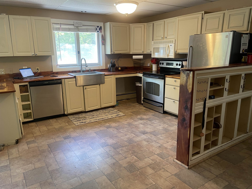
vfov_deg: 53.1
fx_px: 189
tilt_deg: -13.6
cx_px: 126
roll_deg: -1.5
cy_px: 94
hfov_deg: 67.3
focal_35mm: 26
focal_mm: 5.1
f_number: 1.6
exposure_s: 1/60
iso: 160
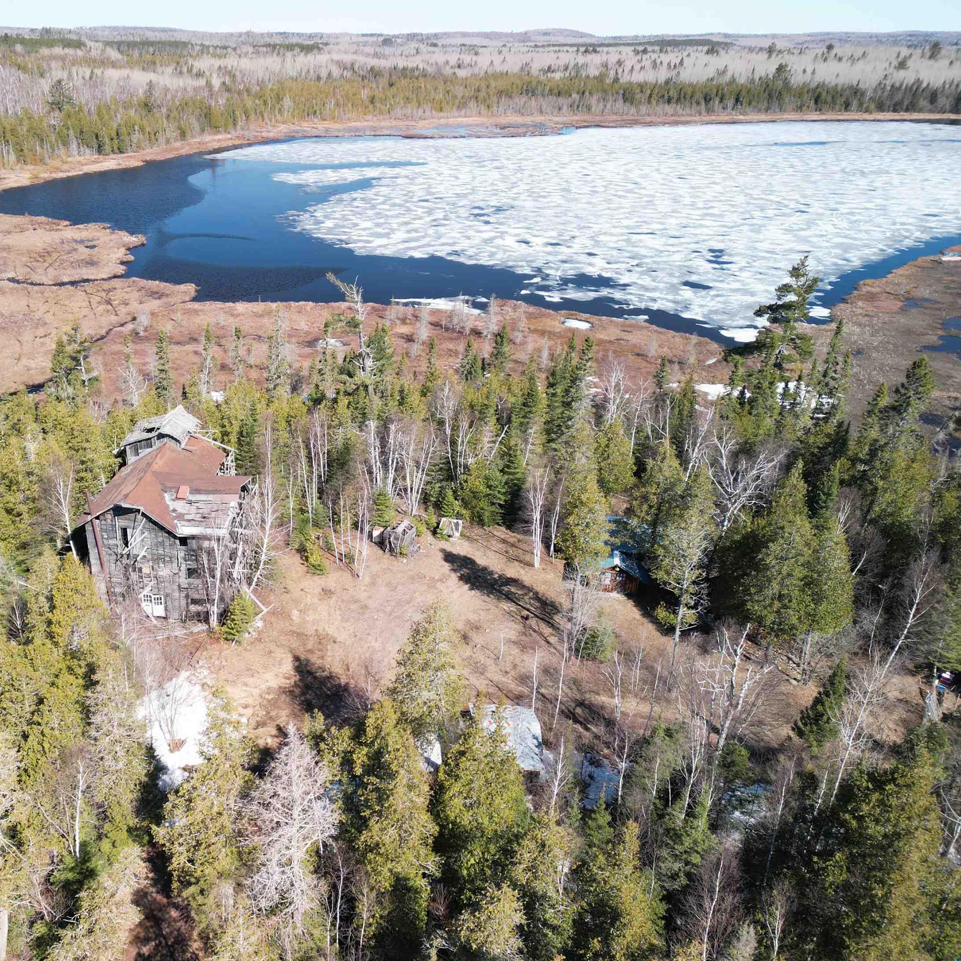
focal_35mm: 30
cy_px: 471
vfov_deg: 54.0
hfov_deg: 52.6
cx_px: 292
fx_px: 942
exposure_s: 1/180
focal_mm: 6.72
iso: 150
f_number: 1.7
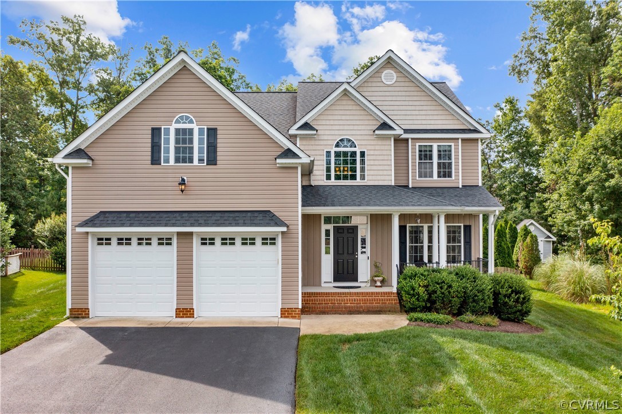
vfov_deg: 46.4
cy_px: 207
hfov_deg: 65.5
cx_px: 311
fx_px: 484
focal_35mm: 28
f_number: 4.5
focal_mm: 10.26
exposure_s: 1/25
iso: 100
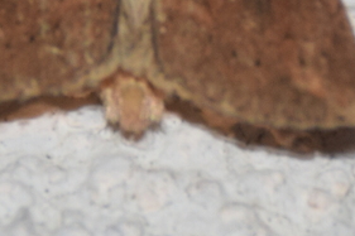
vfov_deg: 1.9
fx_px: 7086
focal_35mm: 719
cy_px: -101
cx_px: 102
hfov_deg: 2.9
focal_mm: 140
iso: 320
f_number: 5.6
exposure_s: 1/60
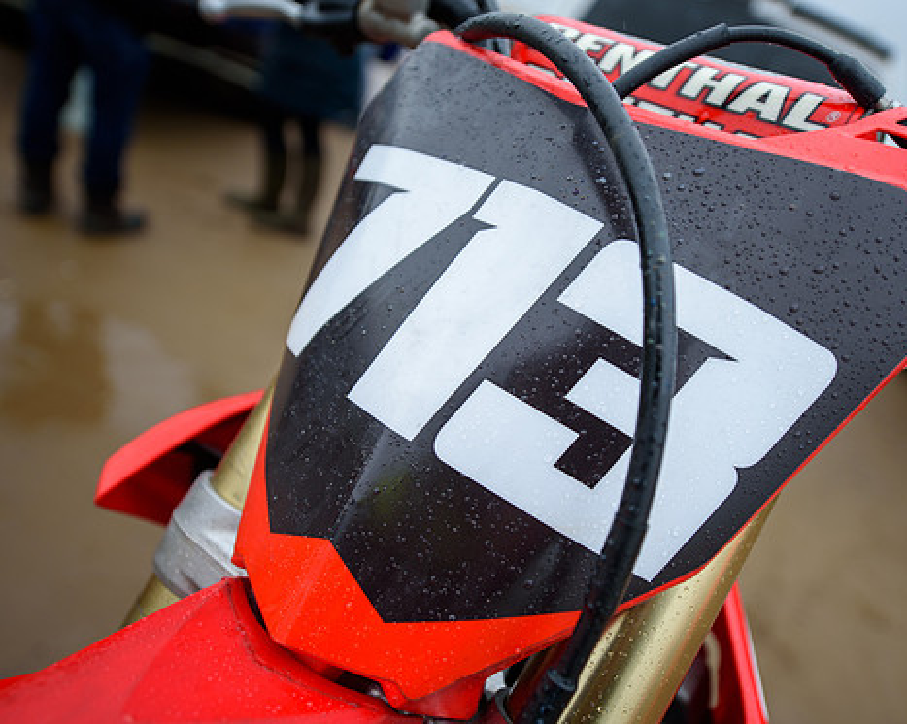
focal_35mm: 28
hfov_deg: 62.0
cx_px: 517
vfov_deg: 51.5
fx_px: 751
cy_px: 374
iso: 140
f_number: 2.8
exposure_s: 1/320
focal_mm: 24
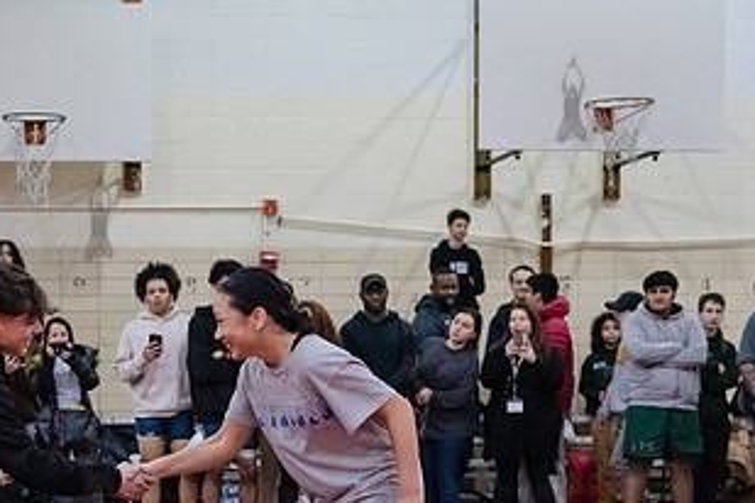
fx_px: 1887
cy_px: 453
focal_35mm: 90
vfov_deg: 15.0
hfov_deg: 22.2
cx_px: 98
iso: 8000
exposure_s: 1/200
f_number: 3.2
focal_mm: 48
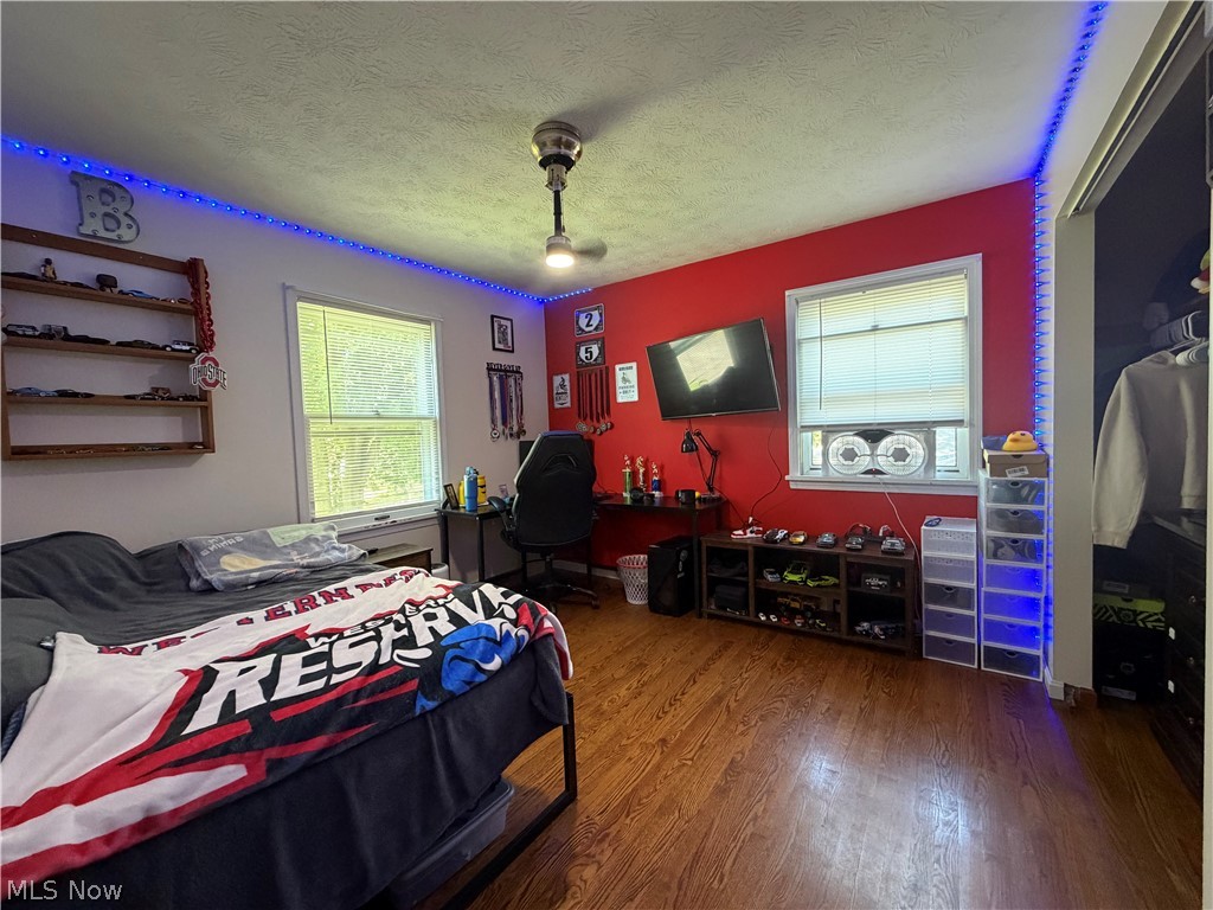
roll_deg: +2.3
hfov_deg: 102.1
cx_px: 606
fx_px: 491
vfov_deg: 85.7
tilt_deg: -2.7
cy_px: 455
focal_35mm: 14
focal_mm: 2.22
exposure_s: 1/54
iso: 500
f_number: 2.2
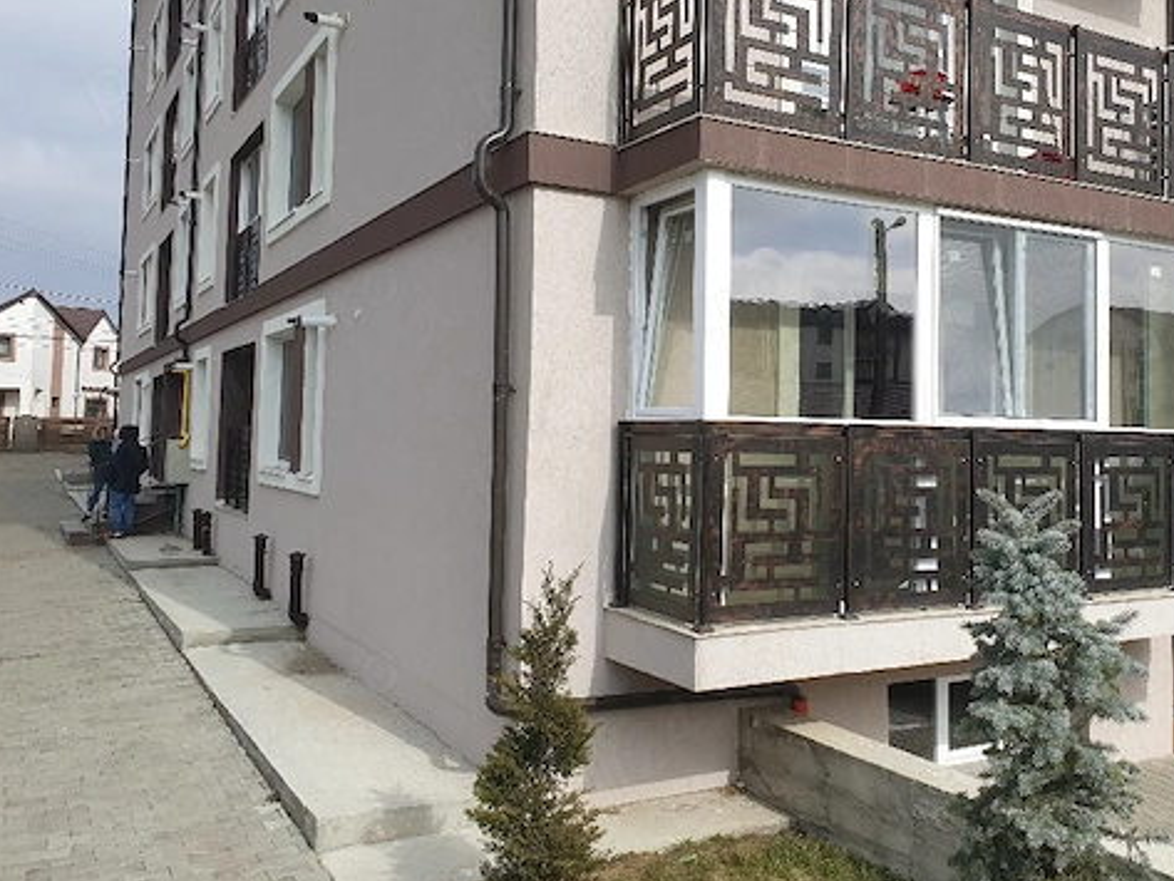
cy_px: 392
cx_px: 725
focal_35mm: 33
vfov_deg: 42.9
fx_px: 1119
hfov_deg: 54.8
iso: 50
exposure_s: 1/1429
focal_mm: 4.3
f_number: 2.4
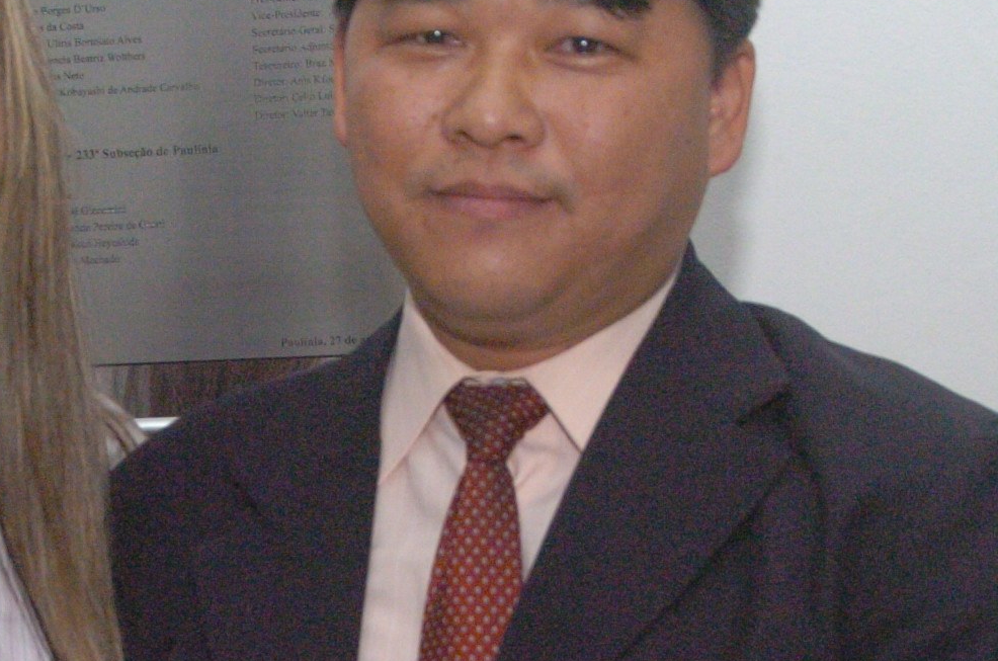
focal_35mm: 120
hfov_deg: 17.0
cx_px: 261
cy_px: 487
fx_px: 3320
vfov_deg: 11.3
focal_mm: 32
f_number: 8
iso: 1600
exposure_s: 1/250
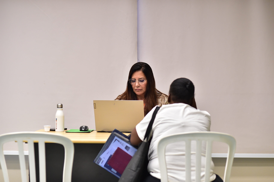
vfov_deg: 16.0
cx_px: 137
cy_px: 91
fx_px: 646
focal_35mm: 85
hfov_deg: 23.9
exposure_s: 1/1000
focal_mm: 85
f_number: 3.5
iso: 3200
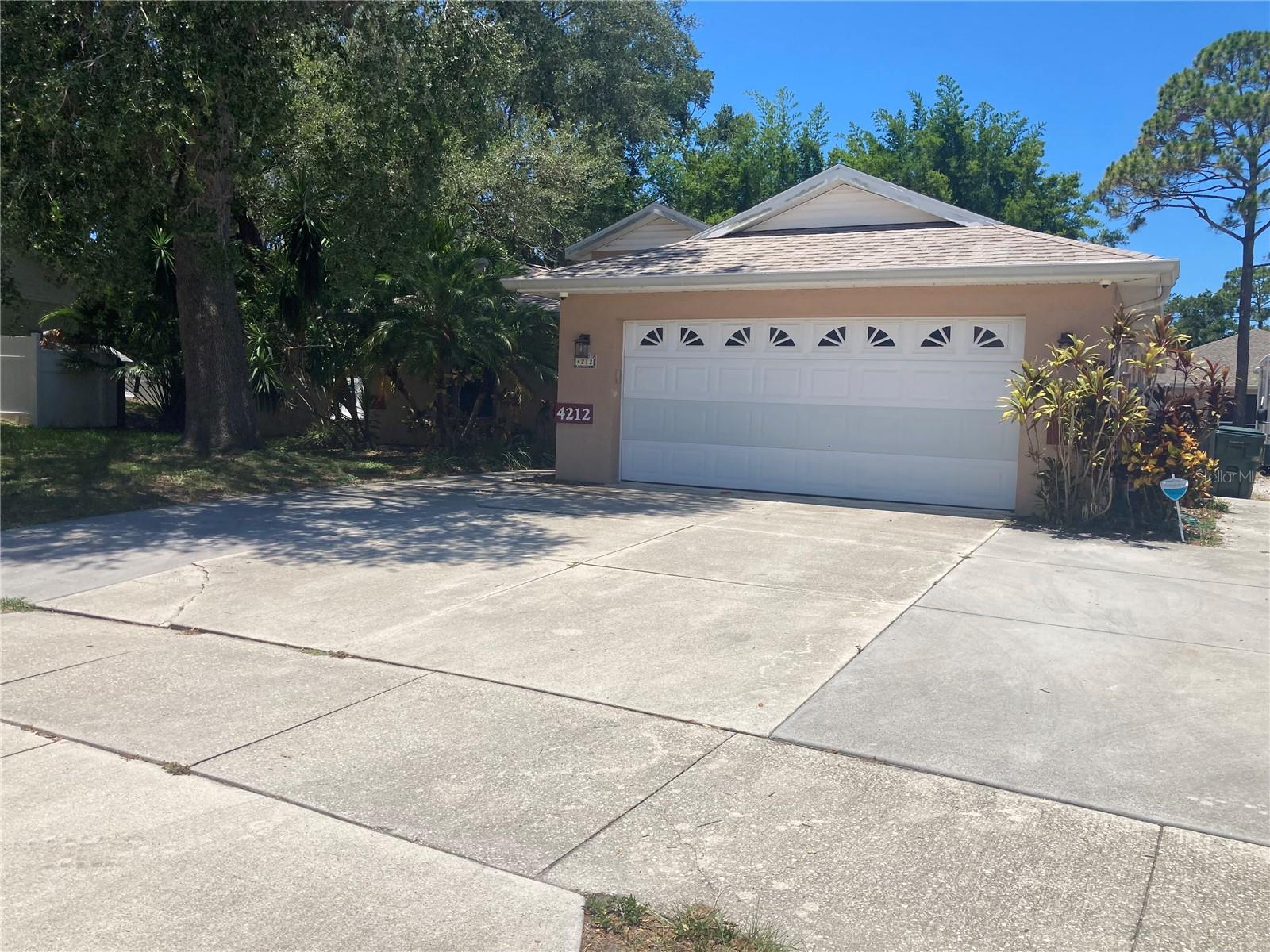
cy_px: 476
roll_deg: -2.1
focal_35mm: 28
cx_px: 635
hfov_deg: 63.4
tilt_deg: -4.2
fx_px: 1027
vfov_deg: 49.7
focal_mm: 3.99
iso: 20
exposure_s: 1/3003
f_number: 1.8
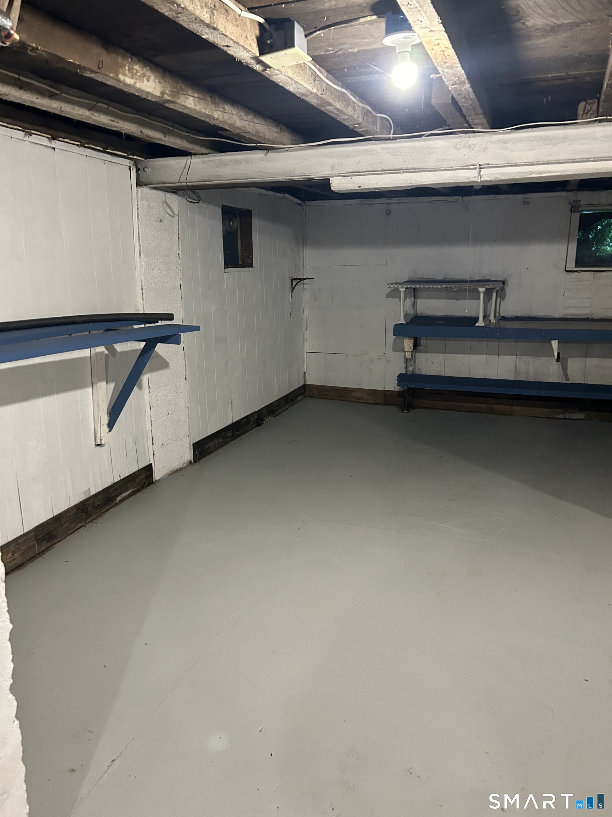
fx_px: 613
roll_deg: +0.6
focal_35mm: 26
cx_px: 306
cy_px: 408
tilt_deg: -9.7
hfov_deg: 53.1
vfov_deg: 67.3
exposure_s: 1/60
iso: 500
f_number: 1.5
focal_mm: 5.7
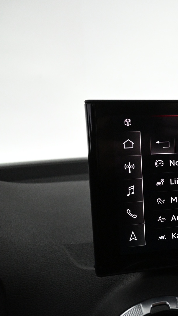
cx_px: 228
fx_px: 319
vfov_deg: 52.8
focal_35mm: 38
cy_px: 157
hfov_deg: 26.7
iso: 4000
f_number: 3.5
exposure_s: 1/200
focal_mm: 16
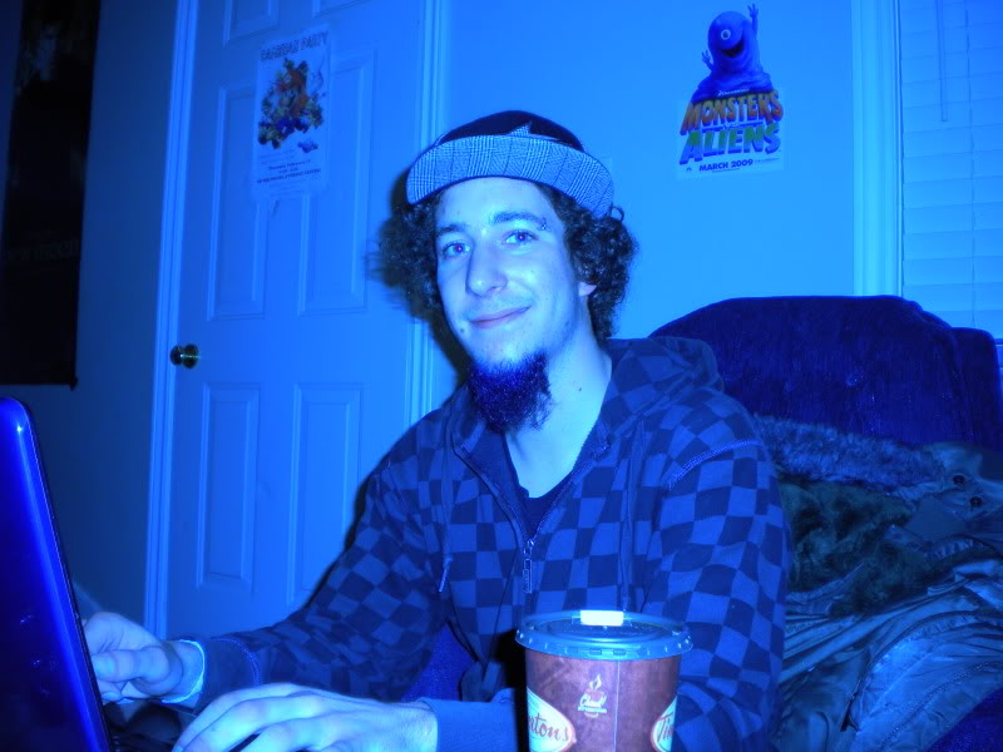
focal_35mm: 35
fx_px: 1014
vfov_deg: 40.7
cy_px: 376
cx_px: 502
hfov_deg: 52.6
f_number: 3.1
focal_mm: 6.3
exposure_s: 1/30
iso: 80
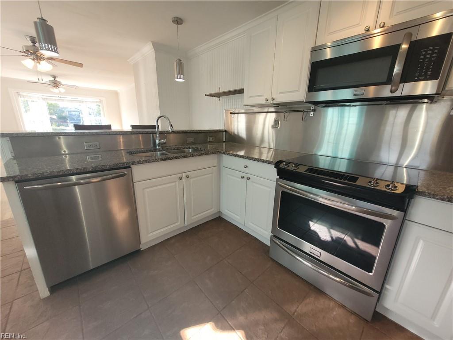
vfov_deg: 89.9
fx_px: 170
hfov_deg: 106.2
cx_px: 226
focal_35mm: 13
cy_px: 170
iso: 40
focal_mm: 1.74
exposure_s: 1/59
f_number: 2.2
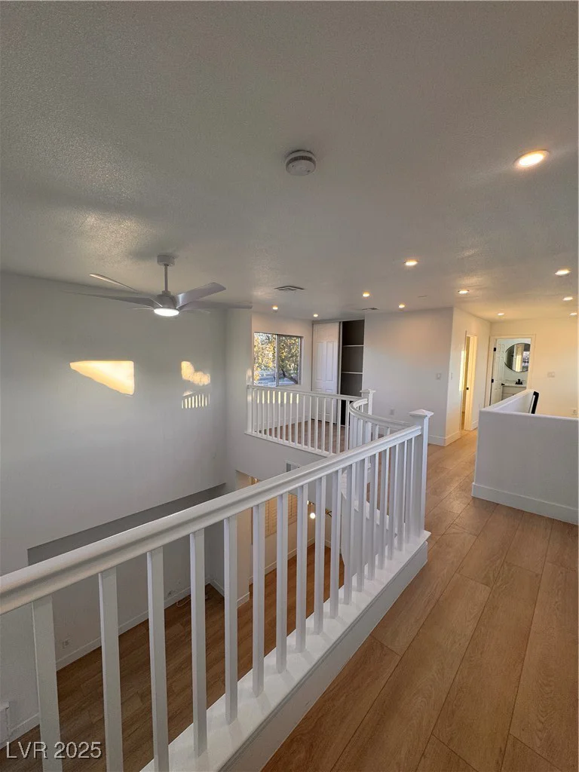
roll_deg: -0.3
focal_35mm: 14
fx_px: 312
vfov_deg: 102.1
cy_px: 386
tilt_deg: -5.4
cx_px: 290
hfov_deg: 85.7
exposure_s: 1/120
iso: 64
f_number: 2.2
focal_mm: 2.22
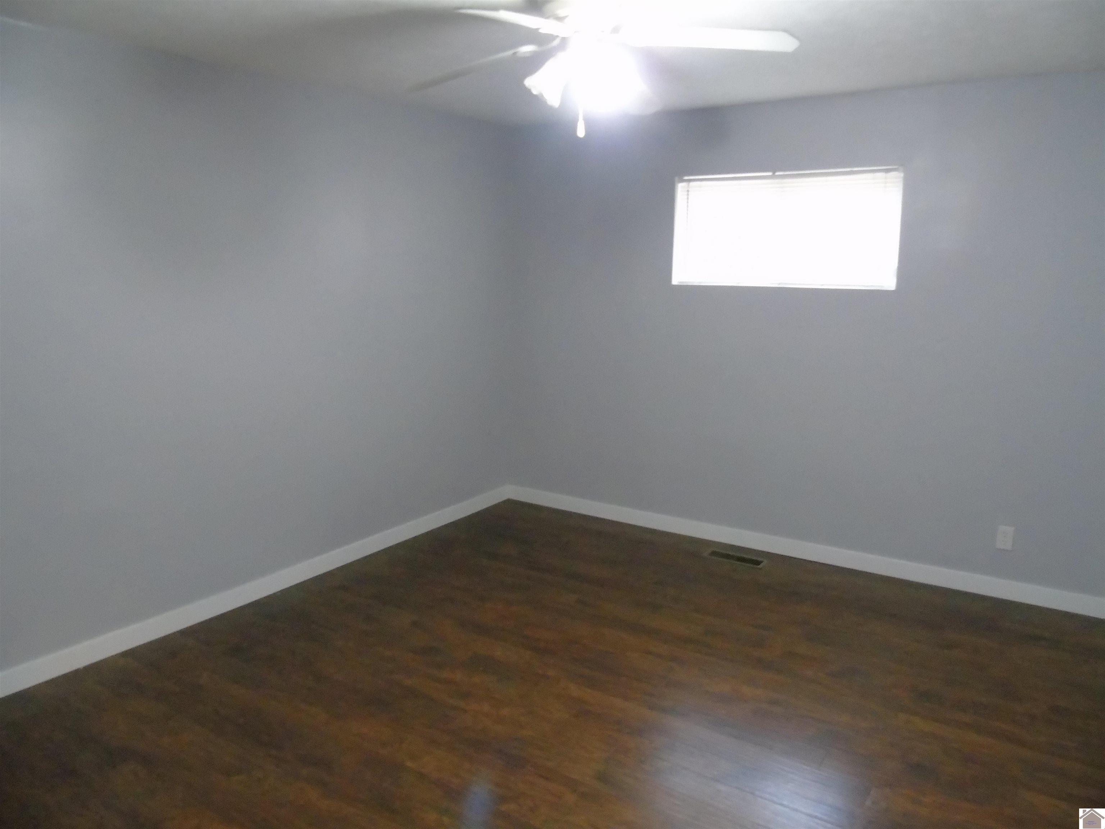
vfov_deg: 54.9
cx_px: 552
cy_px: 414
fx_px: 798
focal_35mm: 25
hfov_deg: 69.4
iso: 800
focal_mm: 4.4
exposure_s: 1/15
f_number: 3.4
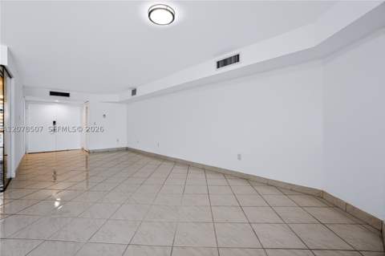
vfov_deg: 77.2
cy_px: 128
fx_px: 160
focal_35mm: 15
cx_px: 192
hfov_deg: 100.4
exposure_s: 1/640
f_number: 4
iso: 200
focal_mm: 10
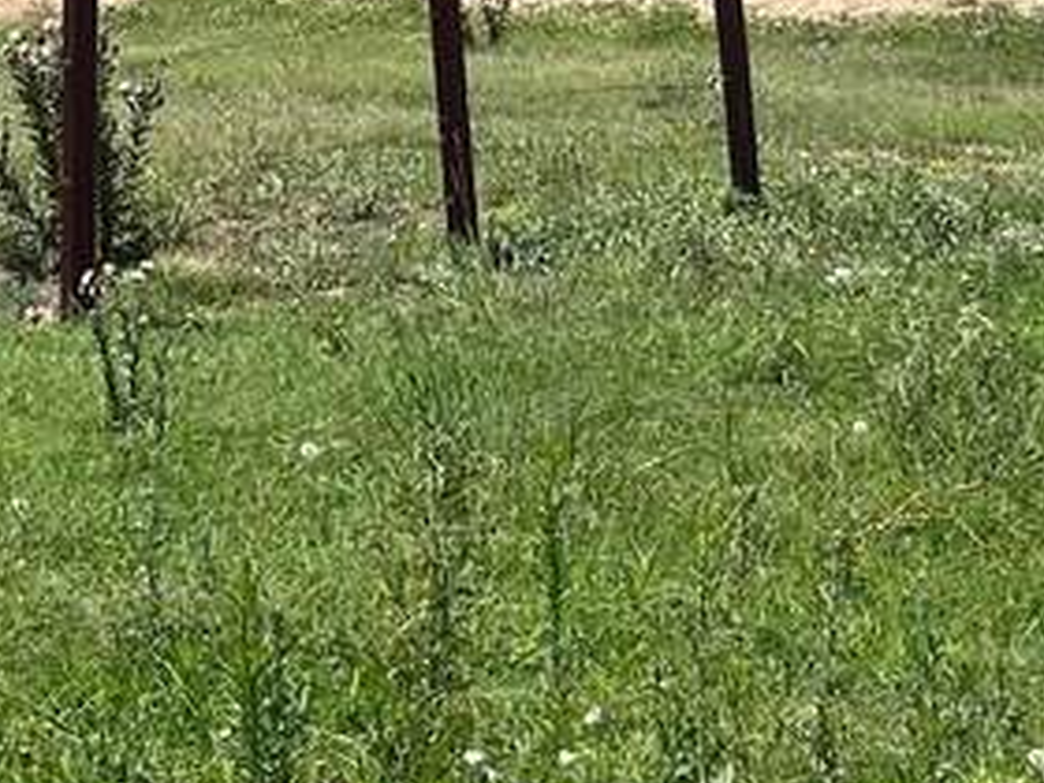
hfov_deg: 16.5
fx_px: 3589
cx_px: 392
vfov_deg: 12.0
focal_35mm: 119
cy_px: -295
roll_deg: +1.1
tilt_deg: +0.7
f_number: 1.5
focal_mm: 5.7
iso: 50
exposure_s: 1/4831
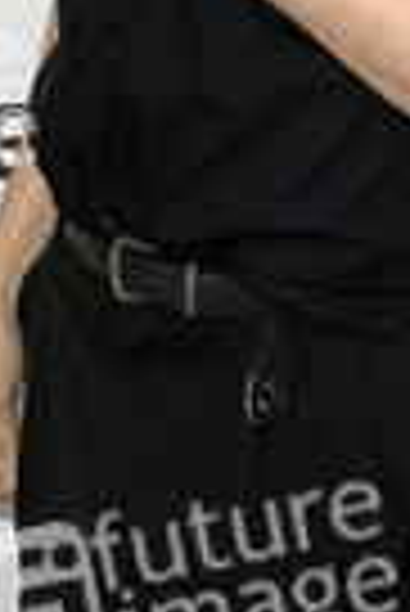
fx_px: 2402
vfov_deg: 14.2
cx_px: 297
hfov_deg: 9.7
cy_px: -86
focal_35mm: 141
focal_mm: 48
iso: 640
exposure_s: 1/250
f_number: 7.1
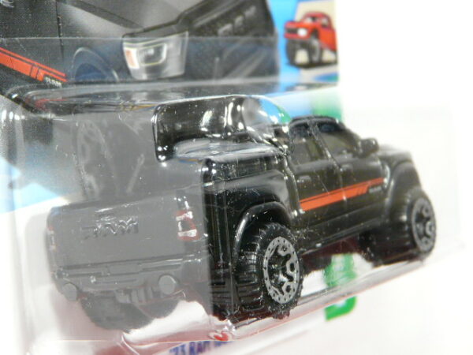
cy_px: 178
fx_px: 1148
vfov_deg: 17.6
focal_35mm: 84
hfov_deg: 23.3
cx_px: 236
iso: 200
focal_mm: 8.8
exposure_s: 1/25
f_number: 3.2
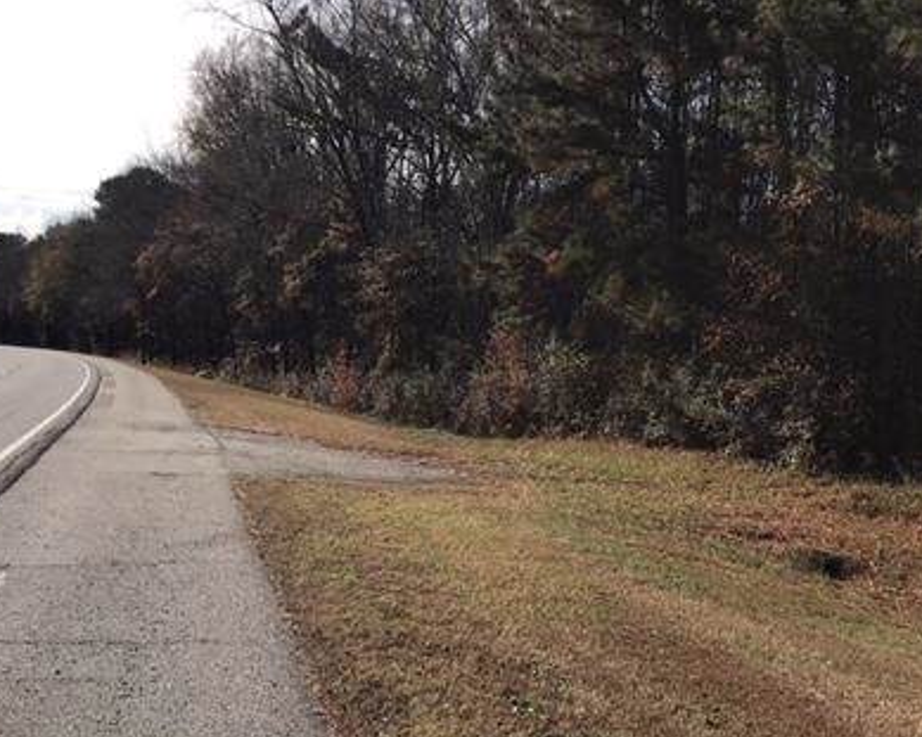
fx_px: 1228
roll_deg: -0.9
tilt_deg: +1.3
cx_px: 571
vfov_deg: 33.4
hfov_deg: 40.9
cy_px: 339
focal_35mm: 45
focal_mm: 3.99
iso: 20
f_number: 1.8
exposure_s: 1/3831
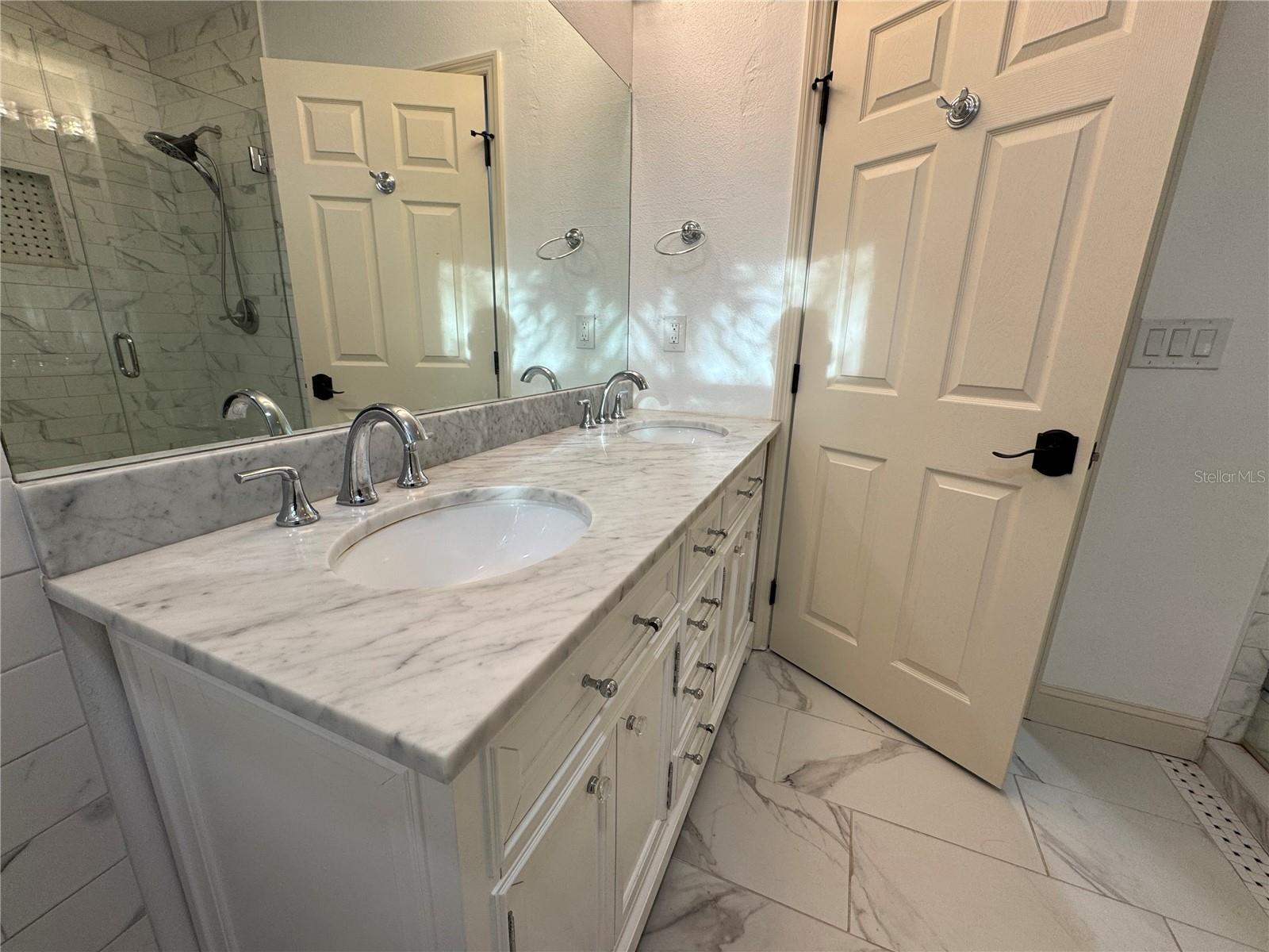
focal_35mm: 14
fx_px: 513
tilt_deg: -15.8
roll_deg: -2.0
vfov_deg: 85.7
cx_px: 634
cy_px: 476
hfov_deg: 102.1
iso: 64
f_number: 2.2
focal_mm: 2.22
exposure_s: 1/120
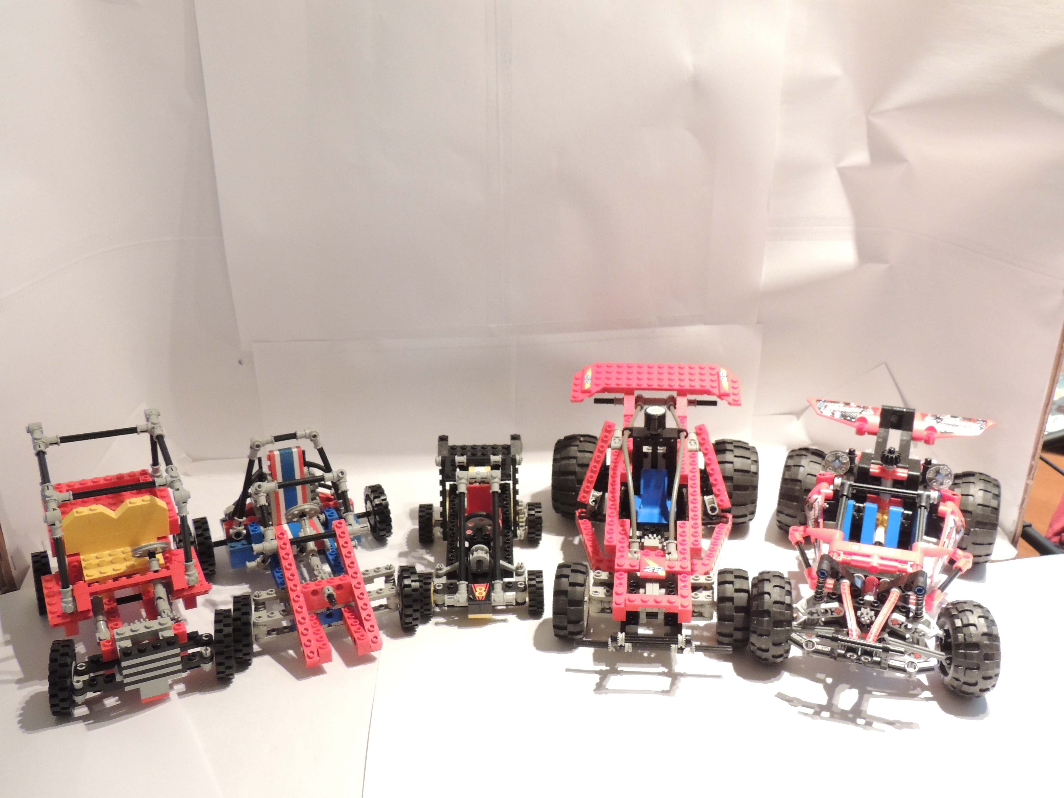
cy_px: 399
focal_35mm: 33
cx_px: 532
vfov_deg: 42.9
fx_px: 1014
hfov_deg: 55.4
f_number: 3.2
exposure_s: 1/13
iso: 560
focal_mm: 5.8
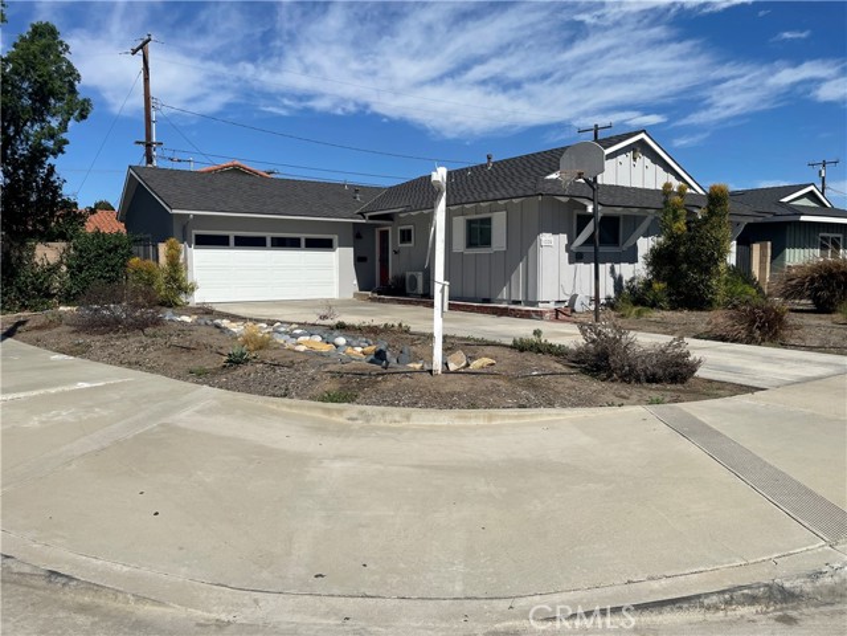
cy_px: 318
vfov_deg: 53.1
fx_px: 636
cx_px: 424
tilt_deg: -3.0
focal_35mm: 26
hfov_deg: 67.3
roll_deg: +1.2
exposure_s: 1/10753
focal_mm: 4.2
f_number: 1.6
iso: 50
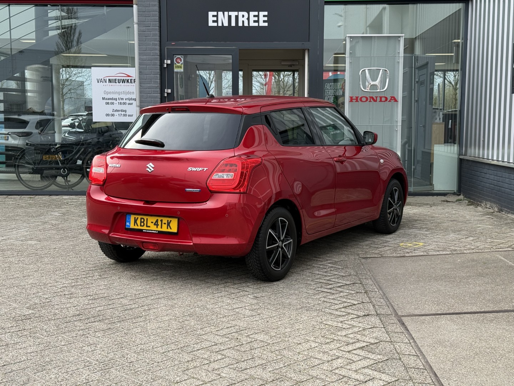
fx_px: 713
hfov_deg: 39.7
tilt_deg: -5.4
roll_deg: +0.4
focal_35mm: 48
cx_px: 257
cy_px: 193
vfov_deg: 30.3
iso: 64
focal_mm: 6.76
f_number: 1.78
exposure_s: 1/1242
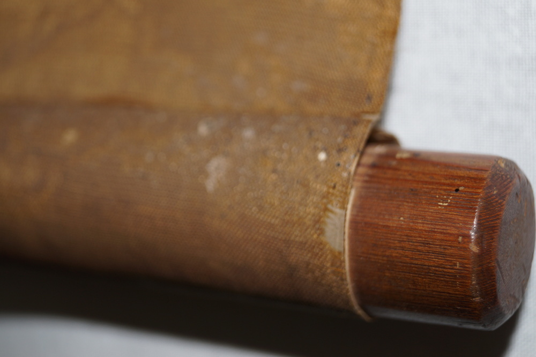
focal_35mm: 82
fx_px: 1228
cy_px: 178
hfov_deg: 24.6
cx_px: 268
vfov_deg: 16.5
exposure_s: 1/125
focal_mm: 55
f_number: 5.6
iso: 160
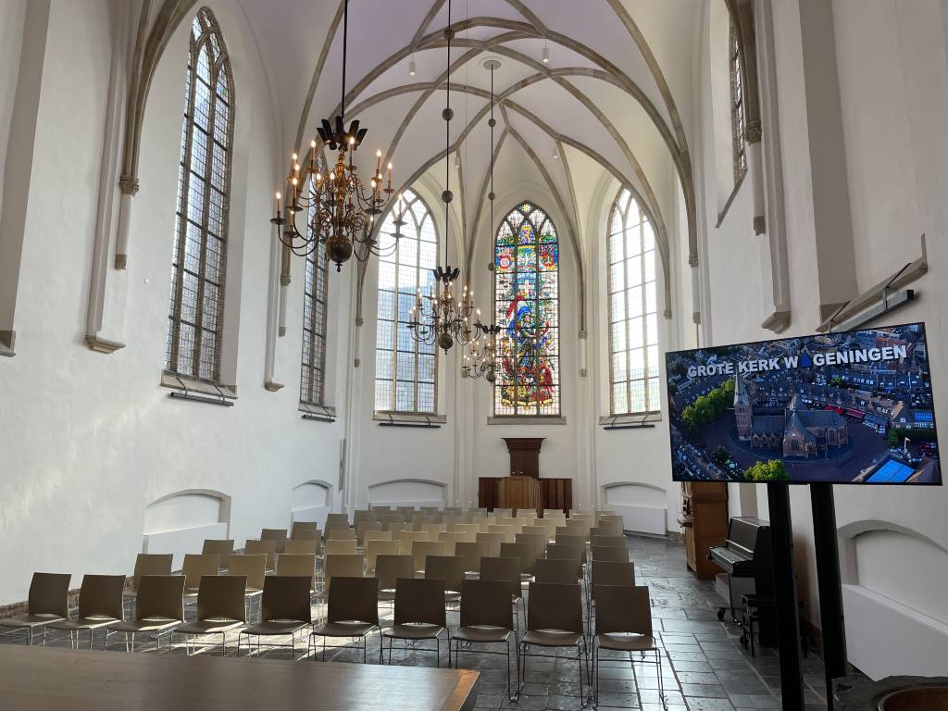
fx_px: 712
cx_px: 474
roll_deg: -0.2
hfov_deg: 67.3
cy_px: 356
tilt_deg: +9.8
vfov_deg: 53.1
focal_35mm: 26
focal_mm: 4.2
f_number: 1.6
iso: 32
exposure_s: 1/220
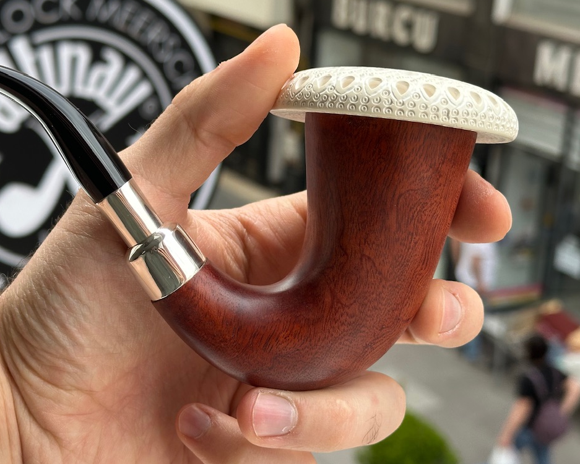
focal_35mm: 64
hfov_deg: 29.5
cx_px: 241
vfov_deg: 23.8
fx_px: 1099
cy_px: 199
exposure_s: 1/719
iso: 64
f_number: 1.78
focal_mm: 6.86
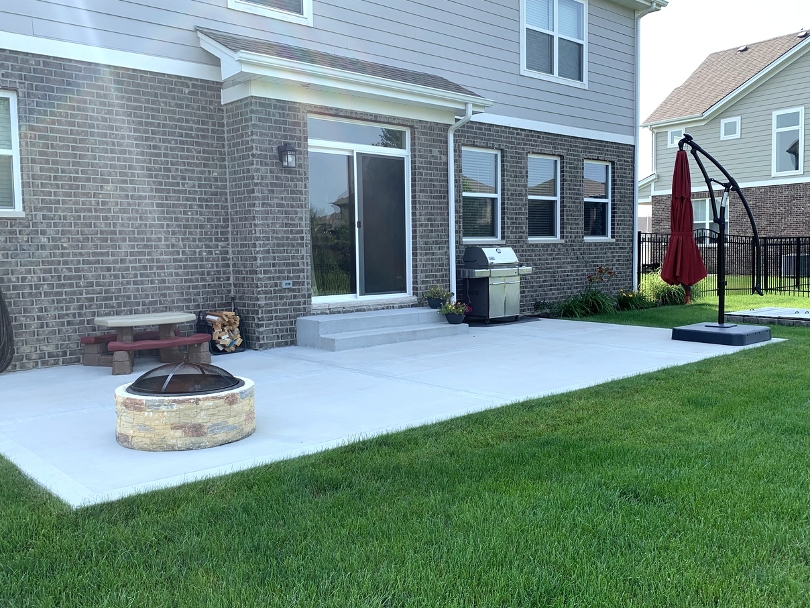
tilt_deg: -0.9
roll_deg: -0.8
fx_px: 725
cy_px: 303
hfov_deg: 58.4
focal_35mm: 31
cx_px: 404
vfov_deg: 45.4
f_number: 1.8
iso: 25
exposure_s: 1/711
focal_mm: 4.25
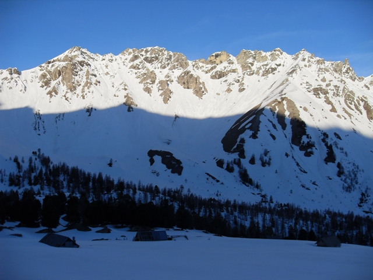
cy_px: 140
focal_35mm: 35
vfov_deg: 40.7
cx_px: 186
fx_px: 377
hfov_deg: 52.6
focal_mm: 6.3
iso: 80
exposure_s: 1/250
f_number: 7
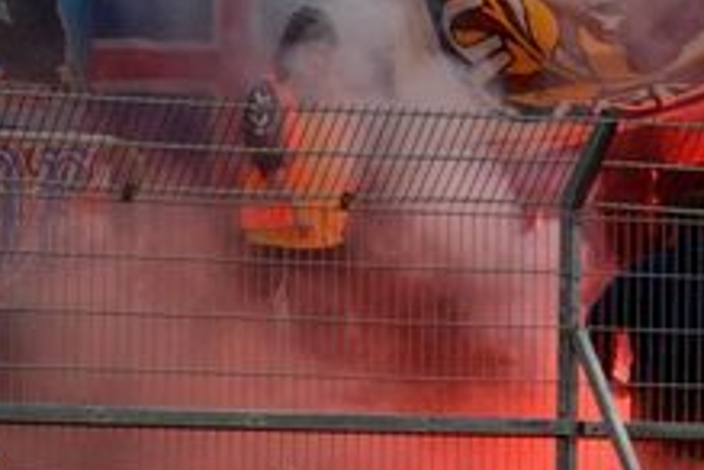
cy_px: 90
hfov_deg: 7.5
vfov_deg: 5.0
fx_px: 5338
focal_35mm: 273
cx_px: 463
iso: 500
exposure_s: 1/500
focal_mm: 70
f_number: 10
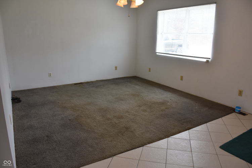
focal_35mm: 27
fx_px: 189
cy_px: 84
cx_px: 126
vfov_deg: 47.9
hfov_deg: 67.4
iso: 800
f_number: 5
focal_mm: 18
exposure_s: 1/100
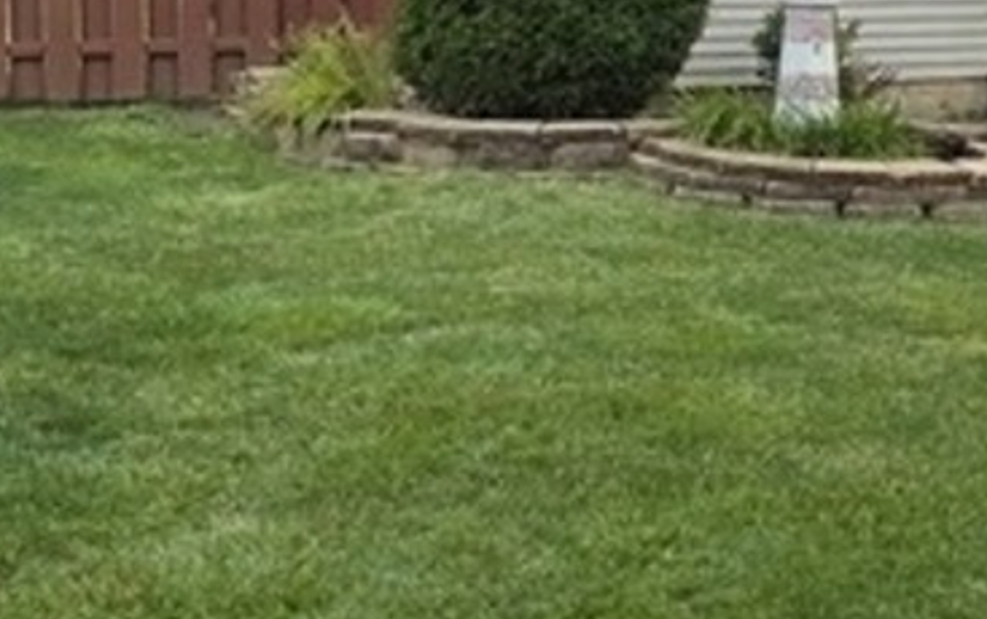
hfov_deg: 33.0
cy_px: -70
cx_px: 1080
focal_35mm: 54
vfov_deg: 22.6
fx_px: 1454
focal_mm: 2.2
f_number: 1.9
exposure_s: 1/1192
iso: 40
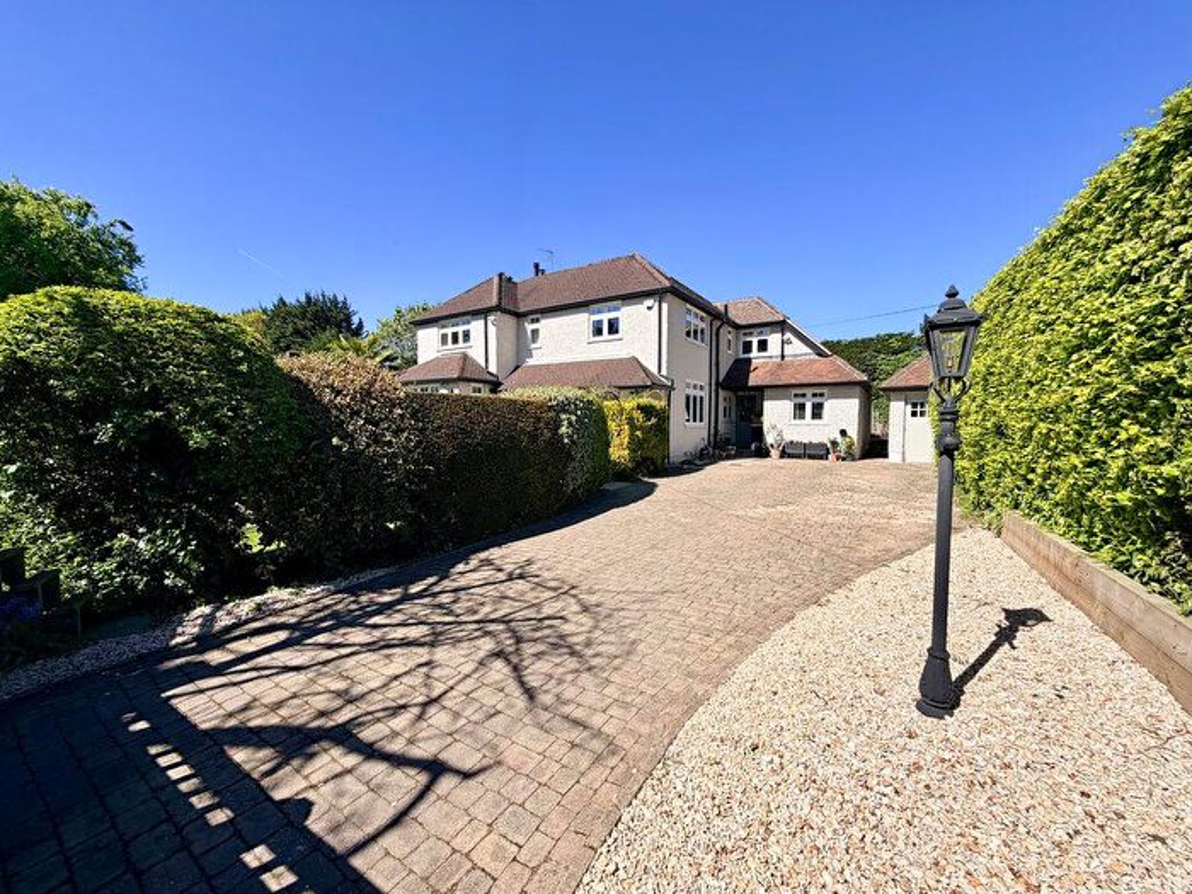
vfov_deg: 85.7
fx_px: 482
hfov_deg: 102.1
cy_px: 447
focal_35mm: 14
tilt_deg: -2.9
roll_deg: -0.3
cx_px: 596
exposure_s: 1/789
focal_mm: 2.22
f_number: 2.2
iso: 20
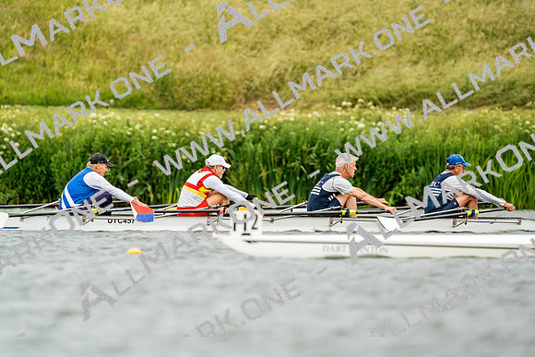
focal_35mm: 474
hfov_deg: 4.3
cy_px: 178
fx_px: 7045
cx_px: 268
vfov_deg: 2.9
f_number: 6.3
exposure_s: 1/2000
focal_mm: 474
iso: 1250
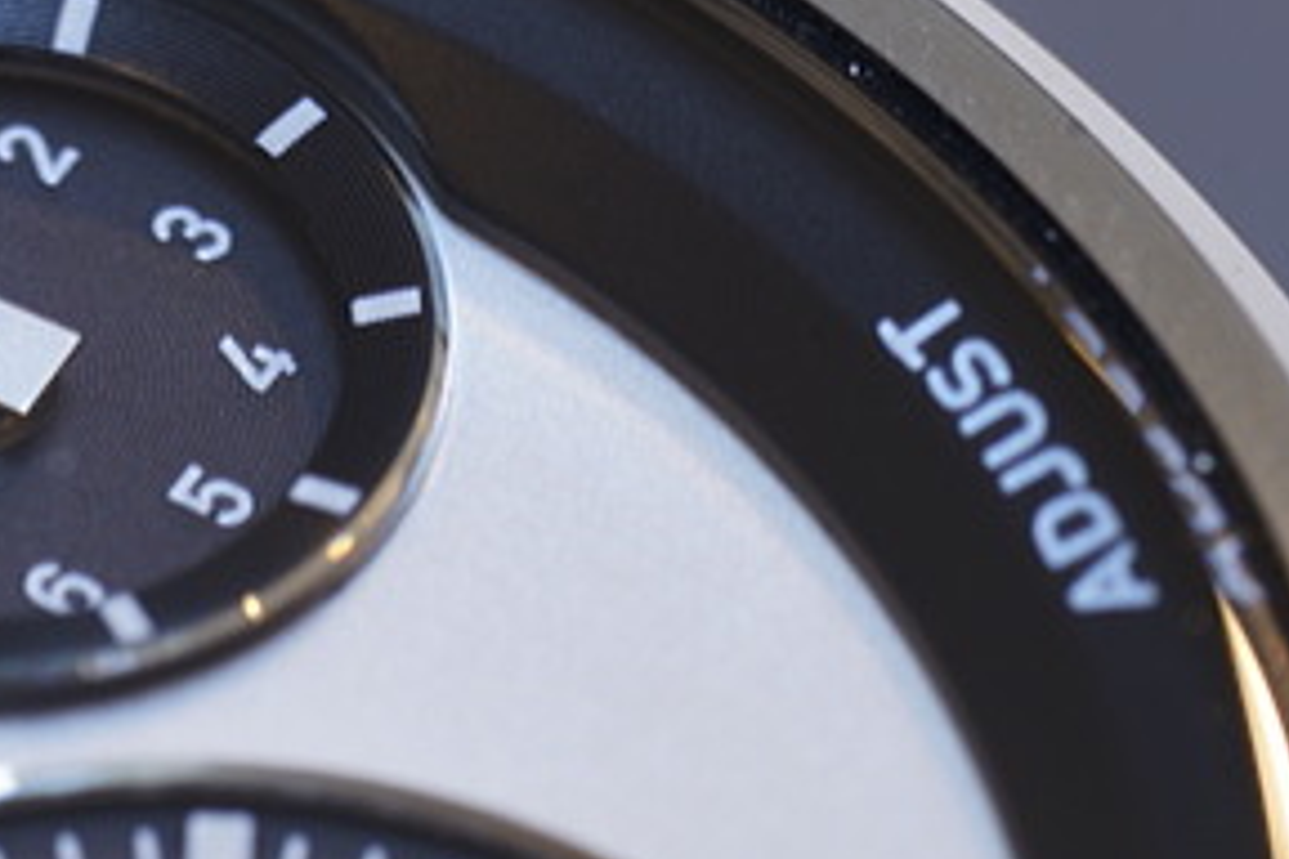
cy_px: 331
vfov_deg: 5.6
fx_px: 8736
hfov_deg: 8.4
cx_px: -219
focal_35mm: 244
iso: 100
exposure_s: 4
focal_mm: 90
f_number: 8
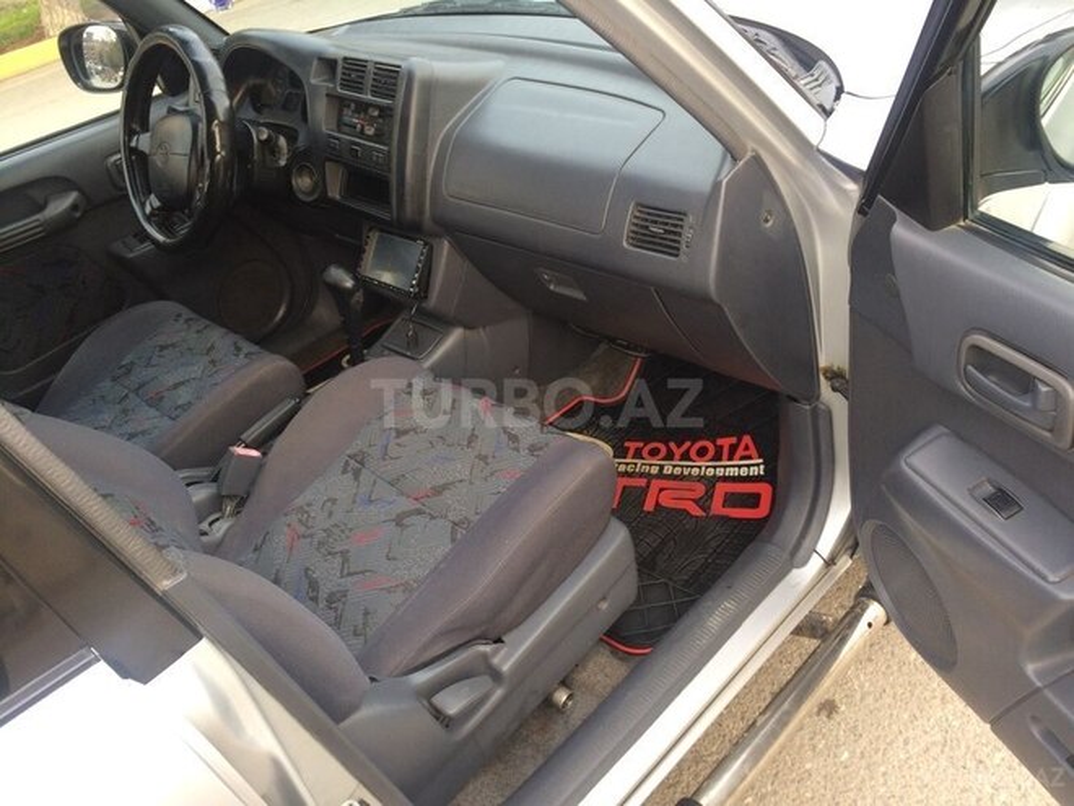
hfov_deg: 61.7
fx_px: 900
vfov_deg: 48.2
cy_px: 403
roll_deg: +14.7
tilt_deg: -35.0
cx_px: 537
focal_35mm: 29
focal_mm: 4.15
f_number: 2.2
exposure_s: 1/100
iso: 50
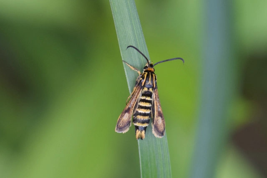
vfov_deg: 10.7
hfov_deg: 16.1
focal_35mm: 128
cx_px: 134
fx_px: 945
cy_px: 89
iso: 400
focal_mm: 85
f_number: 8
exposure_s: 1/200
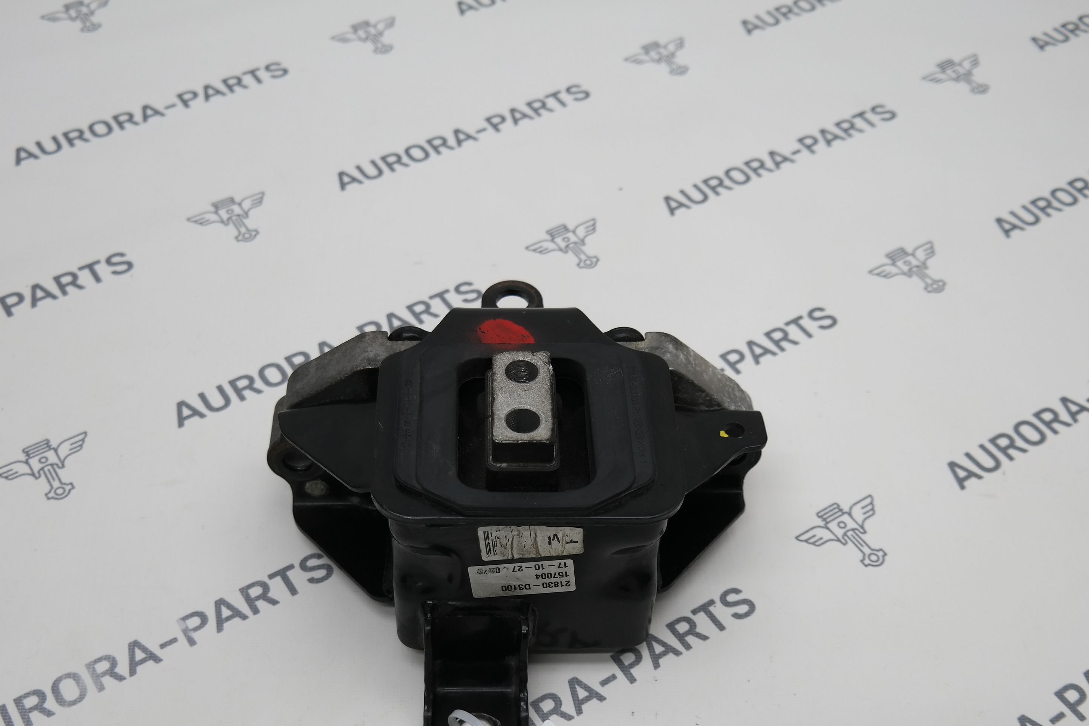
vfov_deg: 33.1
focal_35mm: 40
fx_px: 1210
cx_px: 528
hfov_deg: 48.5
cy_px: 479
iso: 100
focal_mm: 20
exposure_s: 1/80
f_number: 3.5
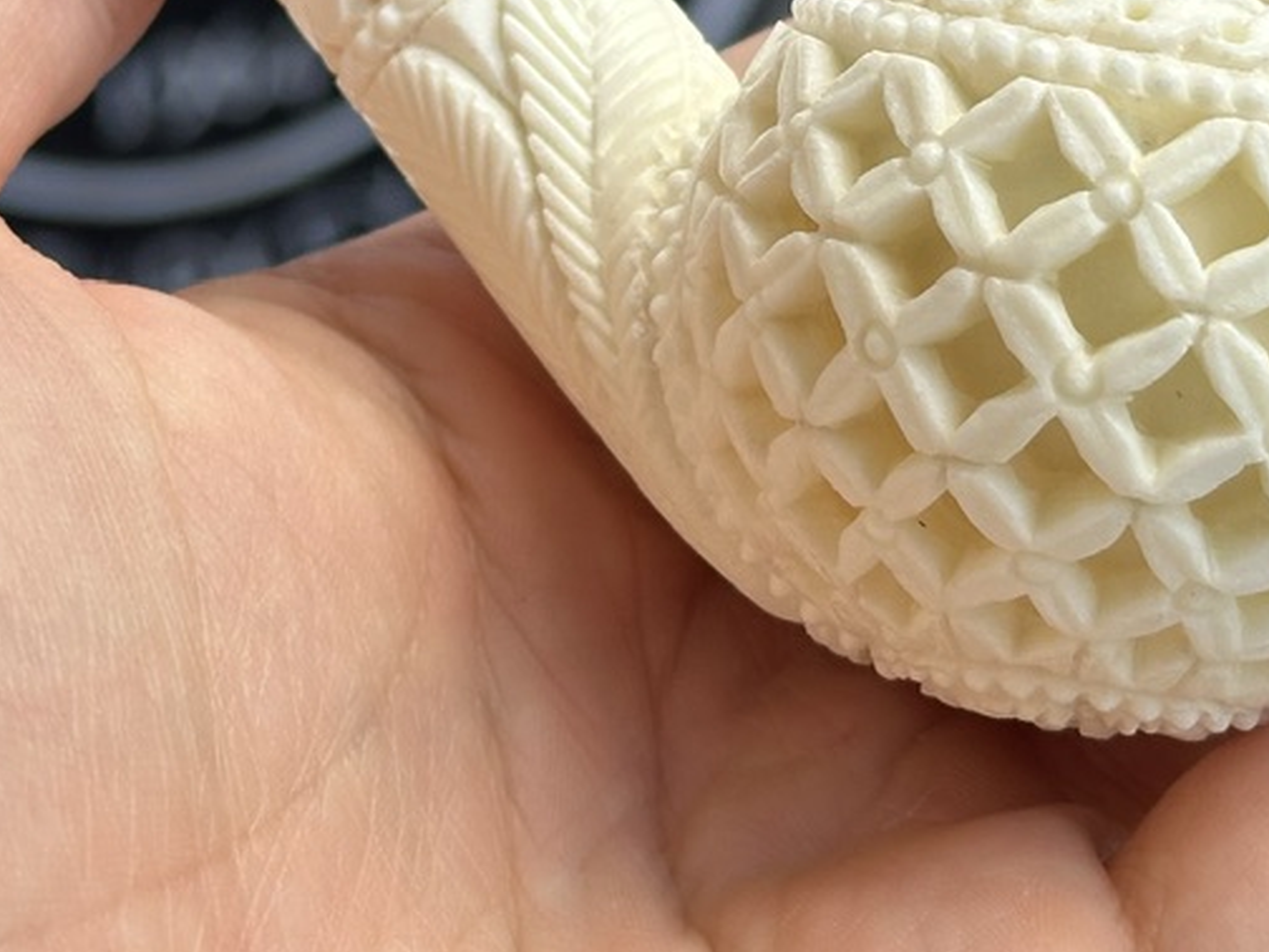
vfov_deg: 12.0
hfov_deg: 16.1
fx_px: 4472
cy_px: -35
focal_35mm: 122
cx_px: 672
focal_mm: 6.86
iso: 64
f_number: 1.78
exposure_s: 1/785
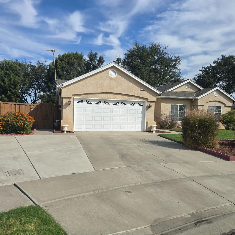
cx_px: 128
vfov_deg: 57.3
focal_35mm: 28
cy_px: 117
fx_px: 215
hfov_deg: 57.2
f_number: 1.7
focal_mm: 6.3
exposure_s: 1/1215
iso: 12
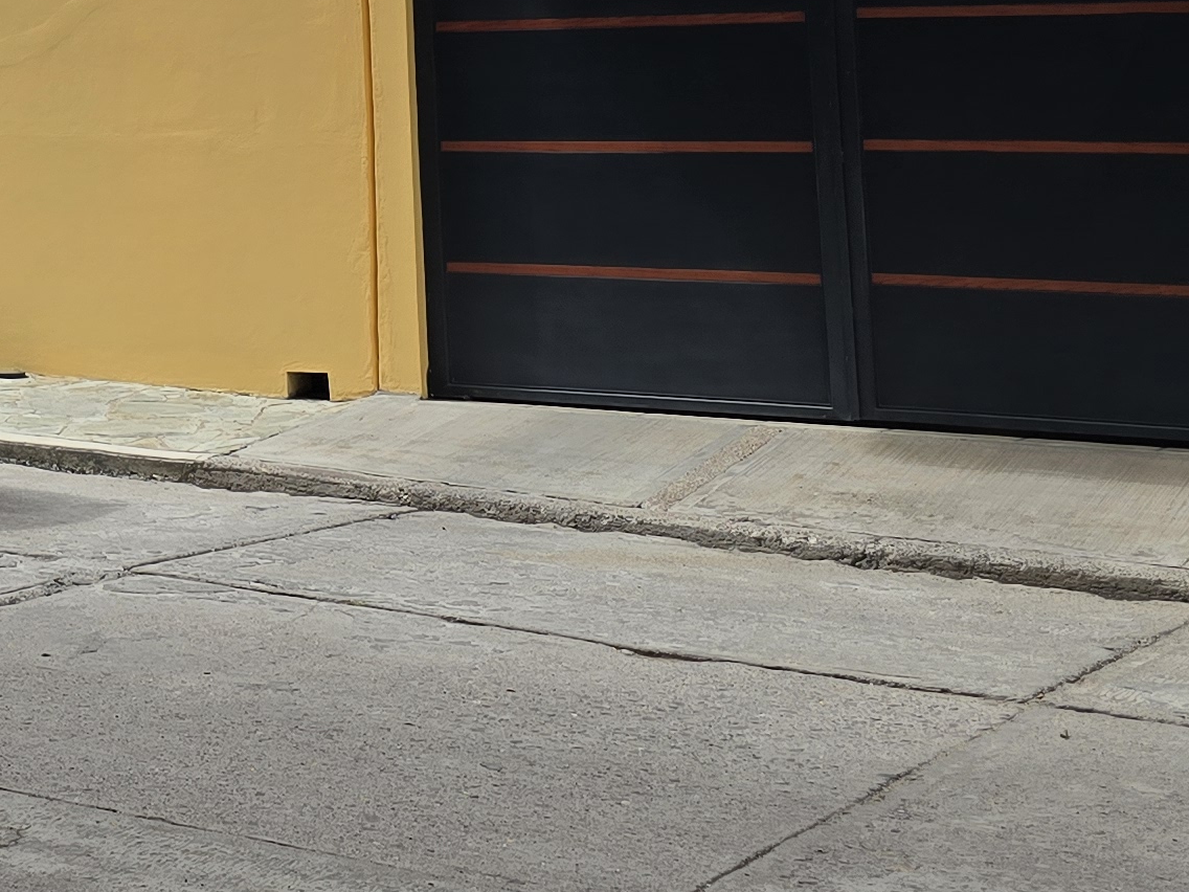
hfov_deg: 21.9
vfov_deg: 17.3
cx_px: -319
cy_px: -187
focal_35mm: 81
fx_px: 2782
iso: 12
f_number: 1.7
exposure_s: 1/952
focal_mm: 6.3
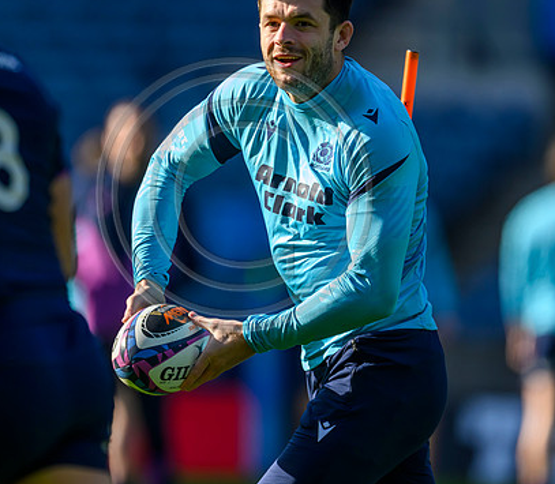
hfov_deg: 2.2
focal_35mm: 844
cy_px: 193
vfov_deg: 1.9
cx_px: 343
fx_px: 14365
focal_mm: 560
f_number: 4
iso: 500
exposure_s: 1/2000
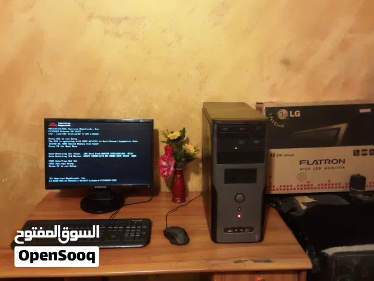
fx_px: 324
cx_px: 187
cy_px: 140
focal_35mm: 30
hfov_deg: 60.0
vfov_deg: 46.8
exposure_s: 1/25
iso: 250
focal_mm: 2.2
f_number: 1.9
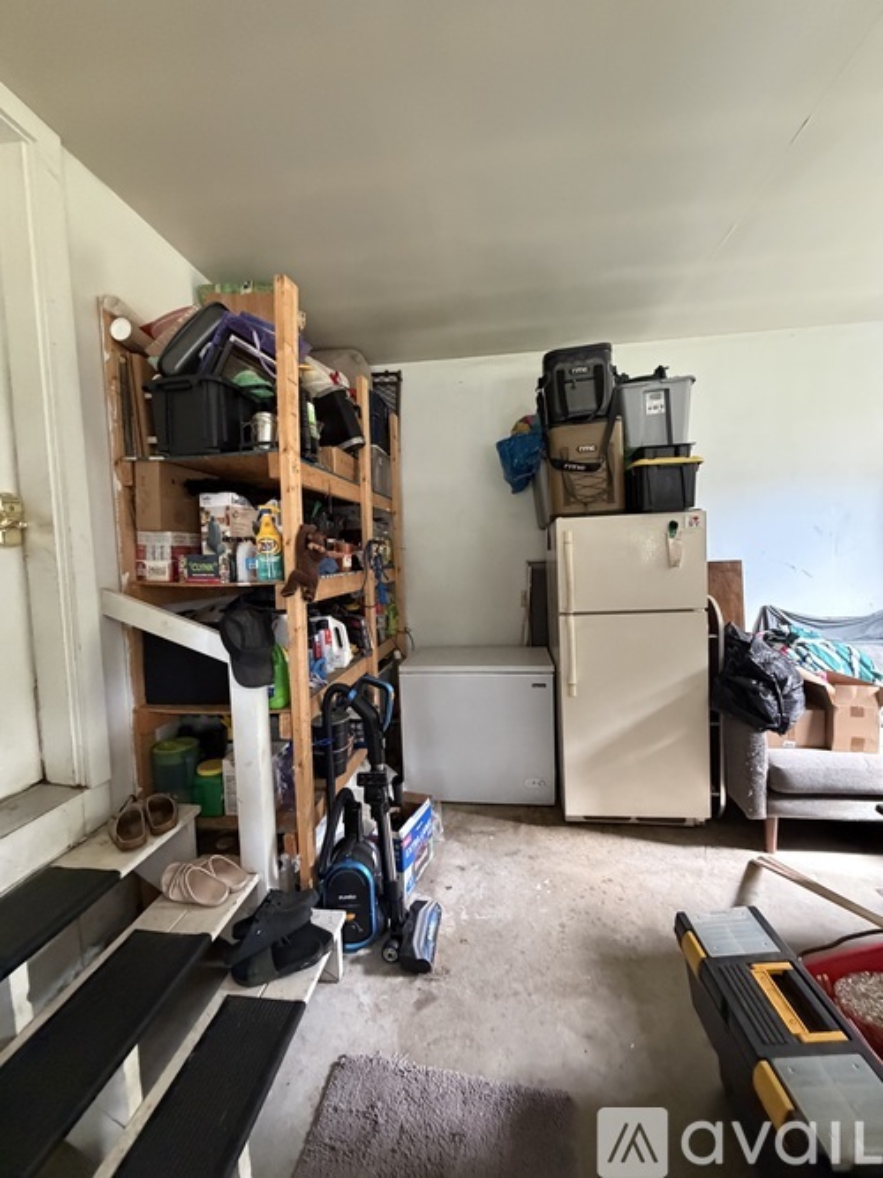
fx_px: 476
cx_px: 442
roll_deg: +1.9
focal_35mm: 14
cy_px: 589
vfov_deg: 102.1
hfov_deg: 85.7
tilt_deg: -3.9
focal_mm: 2.22
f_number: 2.2
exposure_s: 1/60
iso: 800
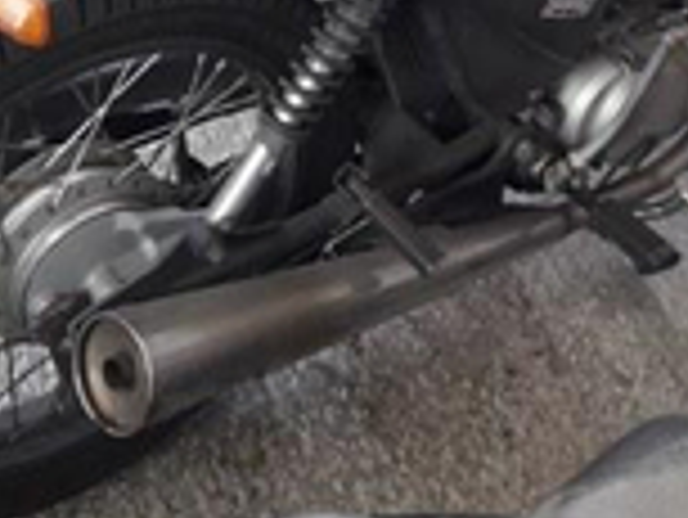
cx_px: 355
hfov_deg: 26.7
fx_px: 1452
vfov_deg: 19.3
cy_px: -59
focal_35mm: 73
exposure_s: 1/60
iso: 40
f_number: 1.9
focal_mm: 3.7
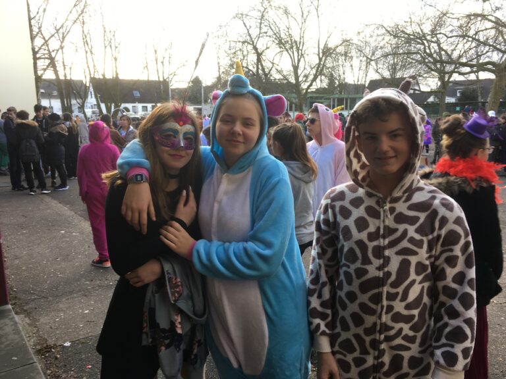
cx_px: 253
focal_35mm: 29
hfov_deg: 61.7
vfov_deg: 48.2
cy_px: 190
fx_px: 424
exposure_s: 1/106
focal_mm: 4.15
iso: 25
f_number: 2.2
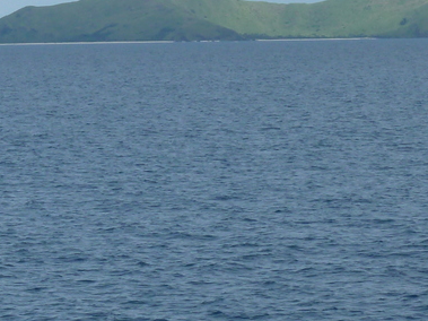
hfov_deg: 8.6
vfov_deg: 6.5
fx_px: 2818
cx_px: -42
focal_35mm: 228
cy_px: 85
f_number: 5.6
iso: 80
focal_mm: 11.9
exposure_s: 1/400
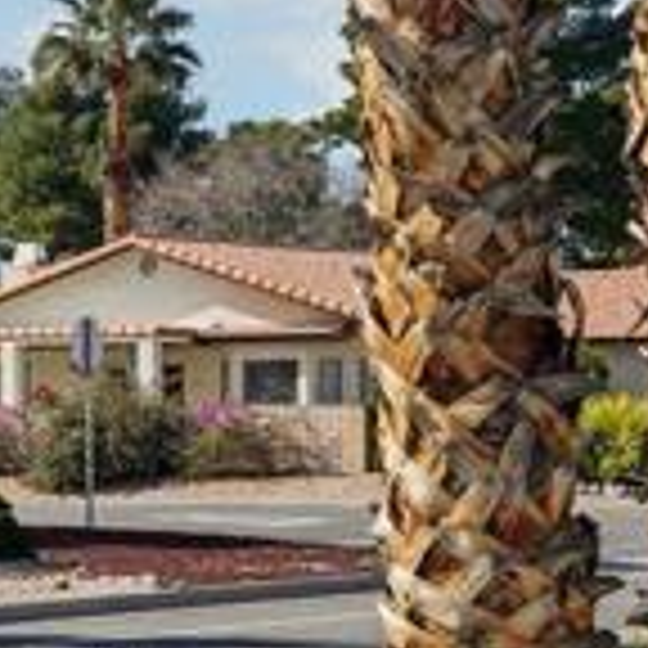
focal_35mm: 205
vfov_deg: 8.5
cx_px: -1026
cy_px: 342
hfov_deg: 7.8
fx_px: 4342
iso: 100
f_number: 8
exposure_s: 1/400
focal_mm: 34
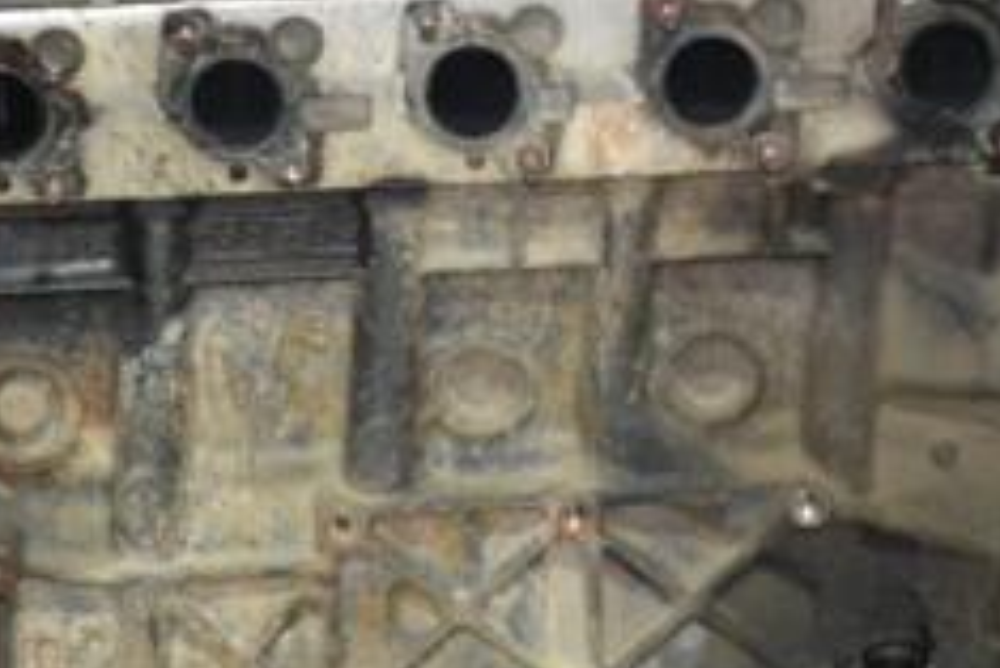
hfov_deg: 13.4
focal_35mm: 153
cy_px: 336
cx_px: 340
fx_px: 4252
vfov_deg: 9.0
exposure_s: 1/60
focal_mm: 40
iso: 2500
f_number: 5.3
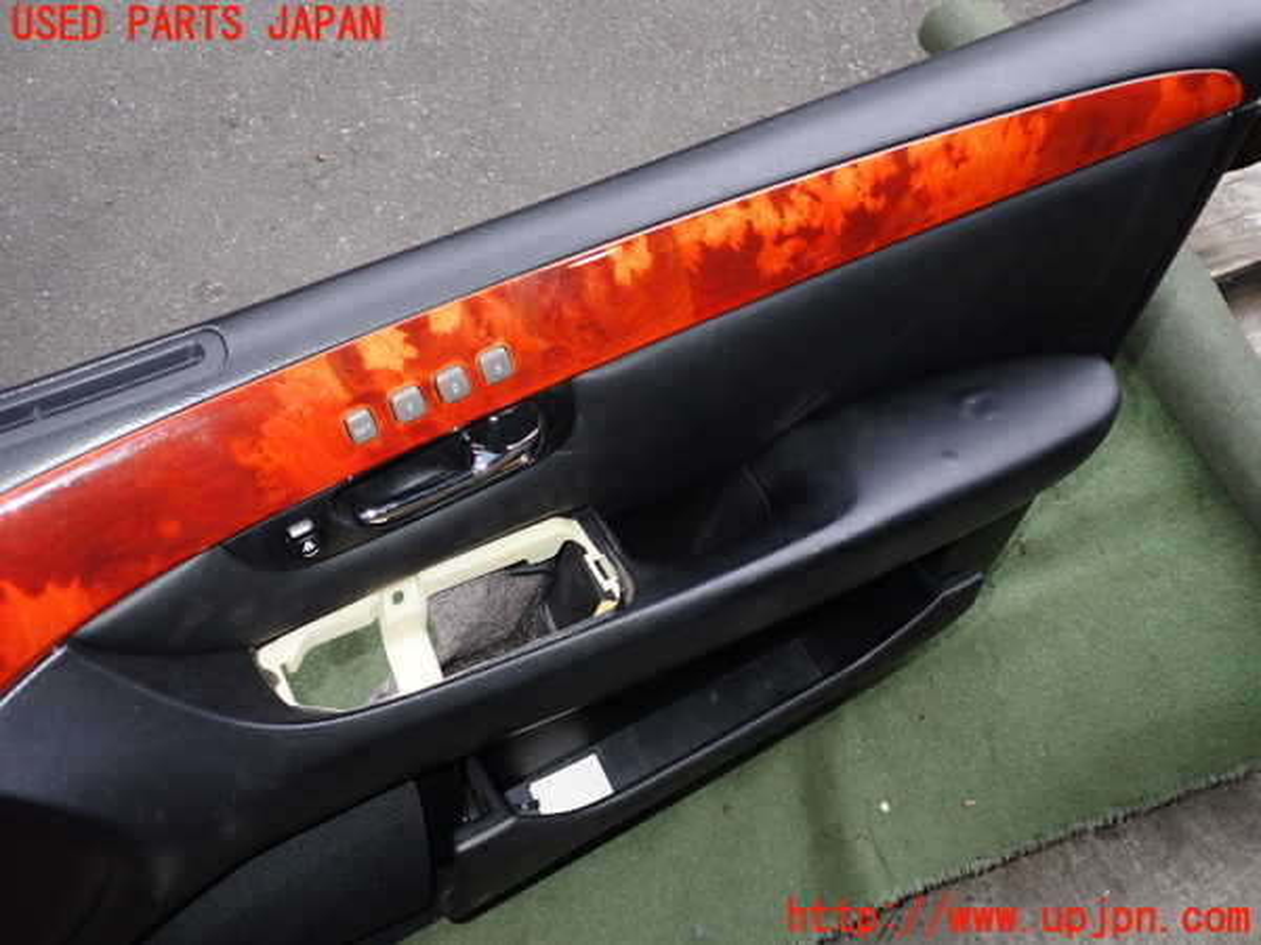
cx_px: 630
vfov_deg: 46.8
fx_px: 1093
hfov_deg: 60.0
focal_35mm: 30
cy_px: 472
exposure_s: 1/30
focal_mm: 5.4
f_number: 6.3
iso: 200
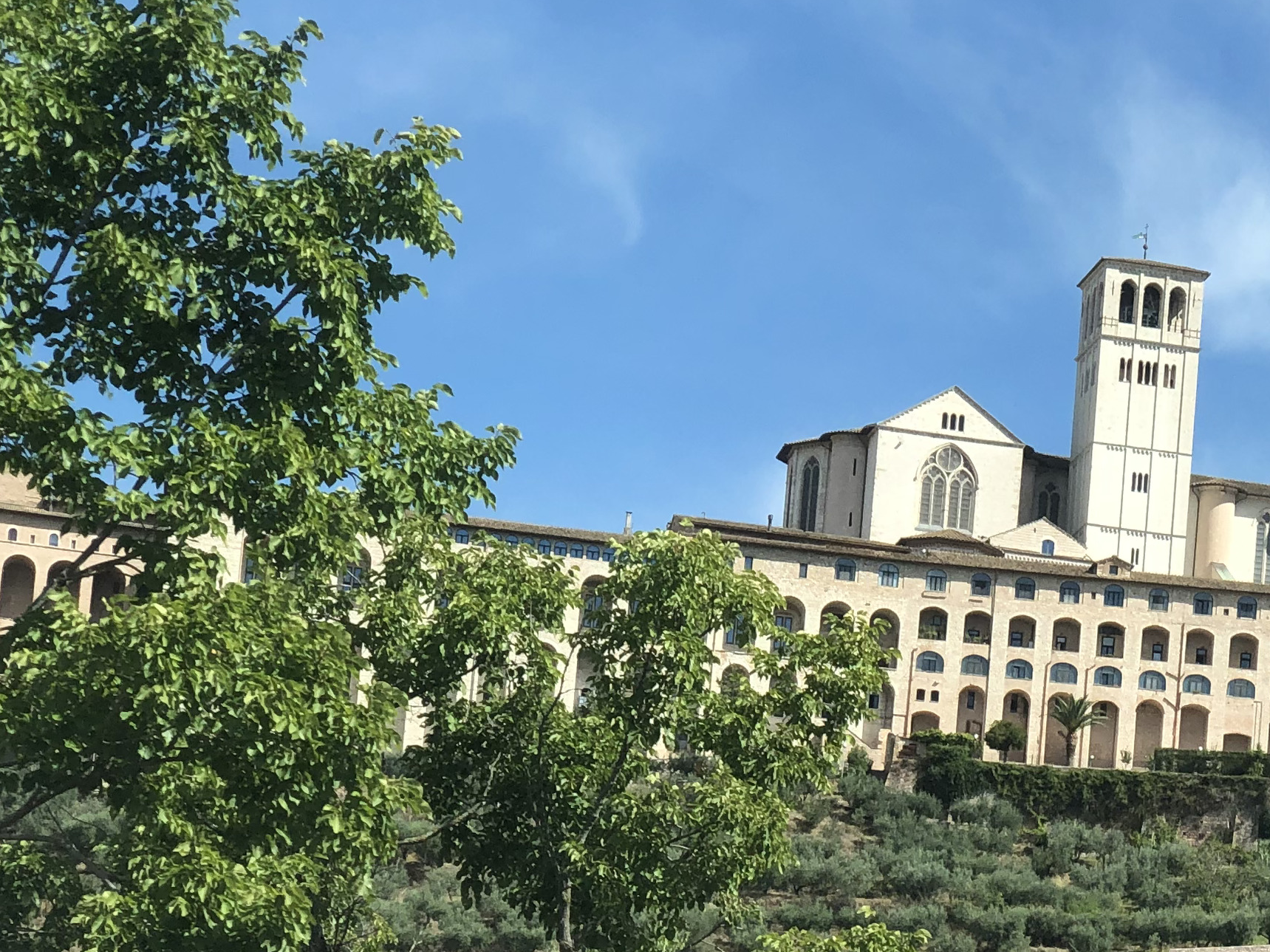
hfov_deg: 16.0
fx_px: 4439
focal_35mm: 121
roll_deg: -2.6
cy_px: 1075
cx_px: 1218
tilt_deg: +5.5
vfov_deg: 12.0
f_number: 2.4
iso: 16
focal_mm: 6
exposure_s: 1/674
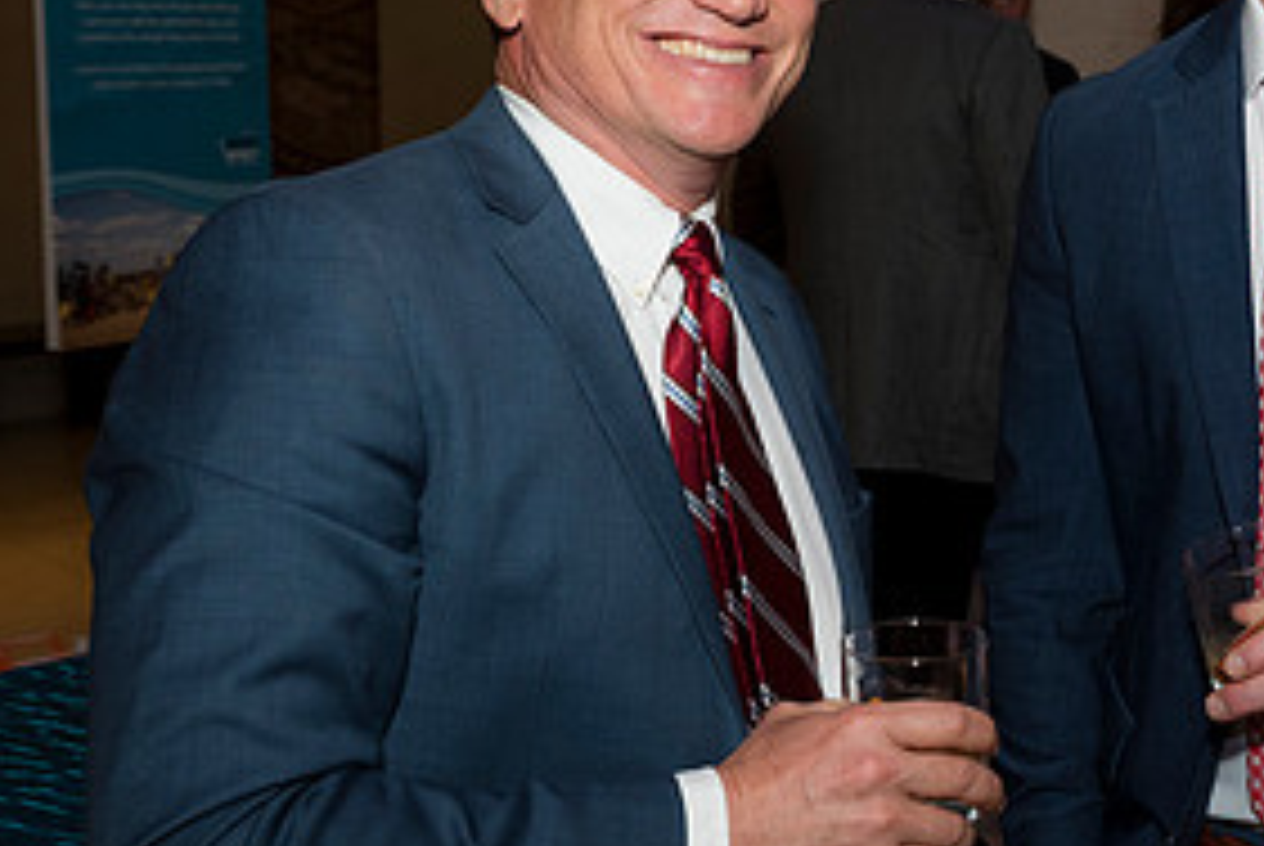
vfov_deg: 20.5
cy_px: 196
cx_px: 1147
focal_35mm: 66
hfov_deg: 29.2
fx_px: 2320
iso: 800
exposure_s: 1/125
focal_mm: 32
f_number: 5.6
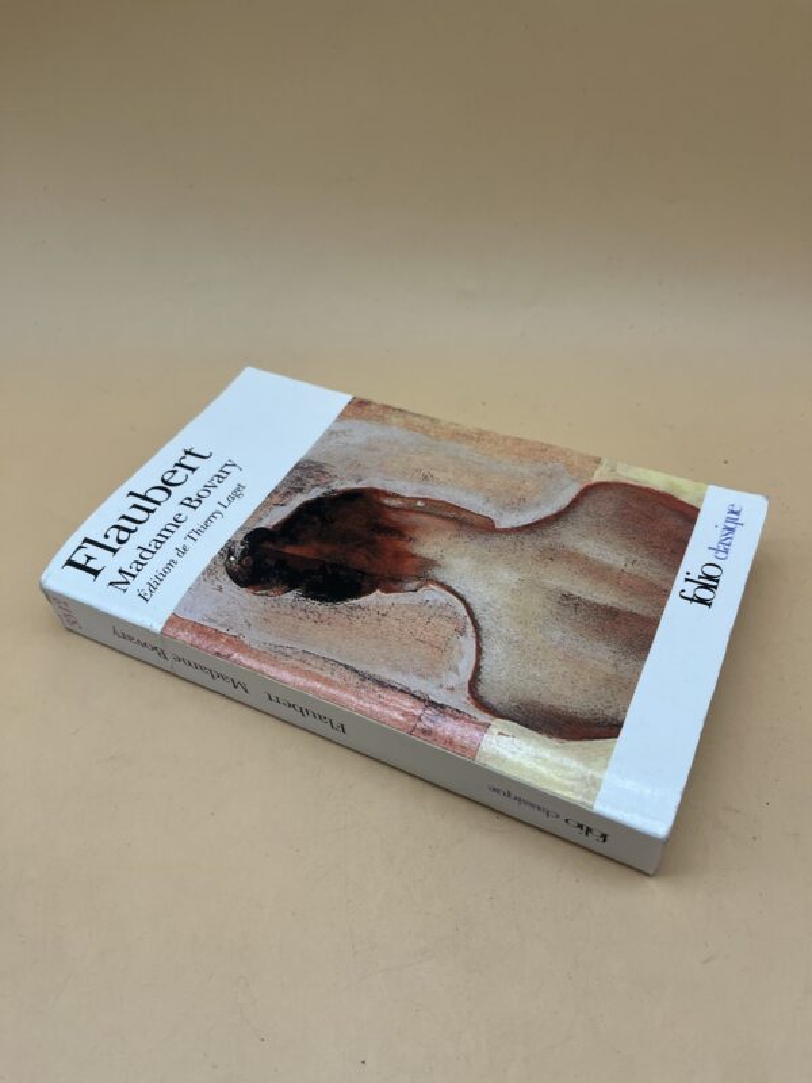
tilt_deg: -47.1
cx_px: 406
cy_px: 542
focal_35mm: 26
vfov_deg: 67.3
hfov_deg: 53.1
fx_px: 813
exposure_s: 1/341
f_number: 1.6
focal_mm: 5.1
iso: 50
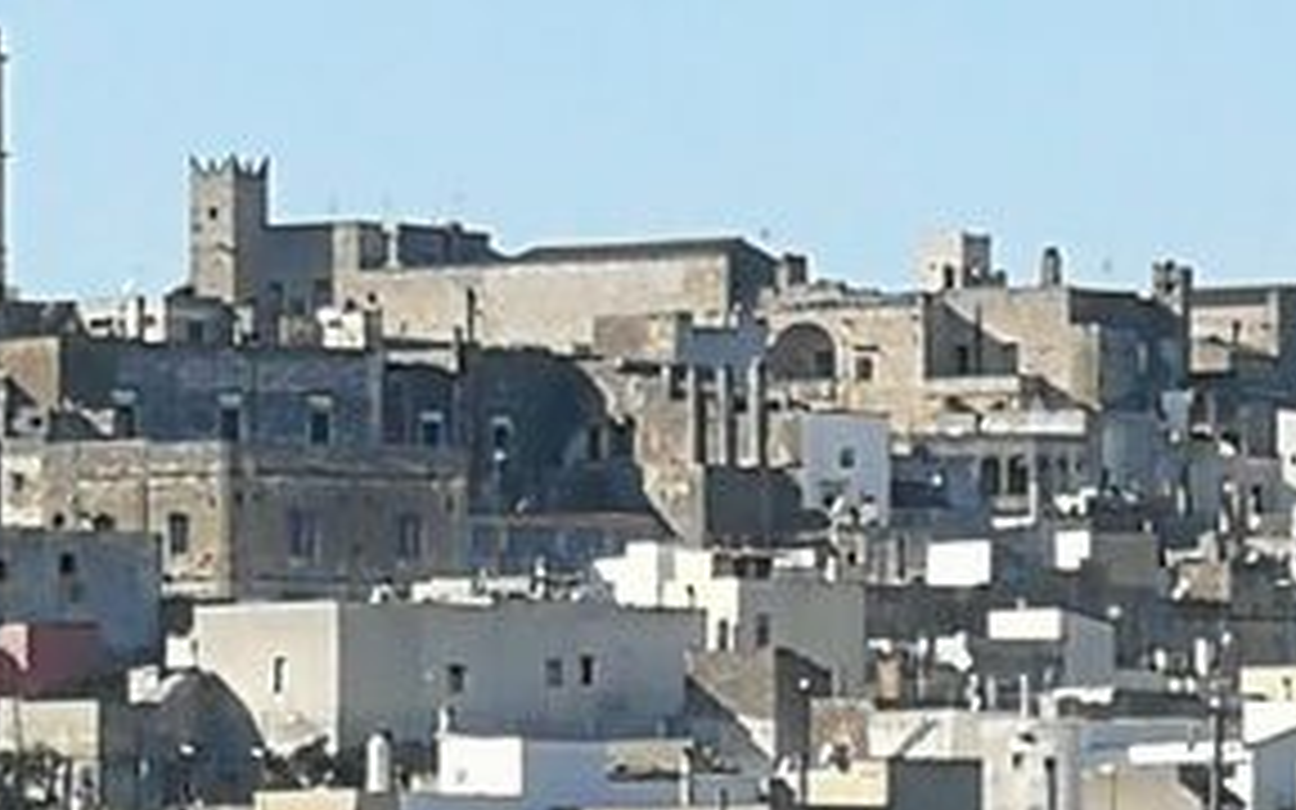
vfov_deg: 3.7
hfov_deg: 5.9
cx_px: 414
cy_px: 500
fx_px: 12645
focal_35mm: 358
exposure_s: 1/1066
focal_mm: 3.95
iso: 50
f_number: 2.2
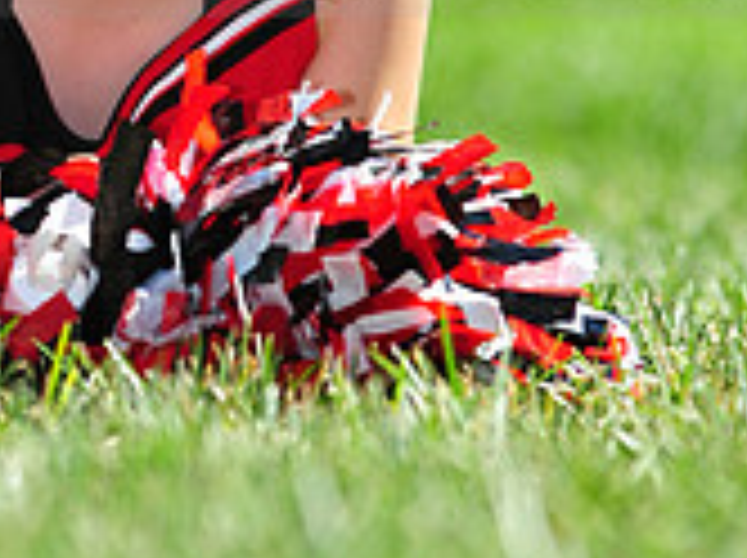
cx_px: -81
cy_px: -126
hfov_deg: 3.4
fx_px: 12692
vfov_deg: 2.5
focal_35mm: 589
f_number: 4.5
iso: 400
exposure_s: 1/2000
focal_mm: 175
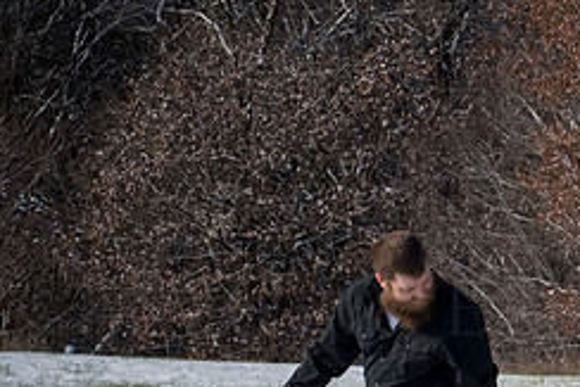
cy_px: 422
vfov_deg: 6.3
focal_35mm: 218
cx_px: 764
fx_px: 3514
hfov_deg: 9.3
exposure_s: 1/1000
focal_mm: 80
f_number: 14
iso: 640
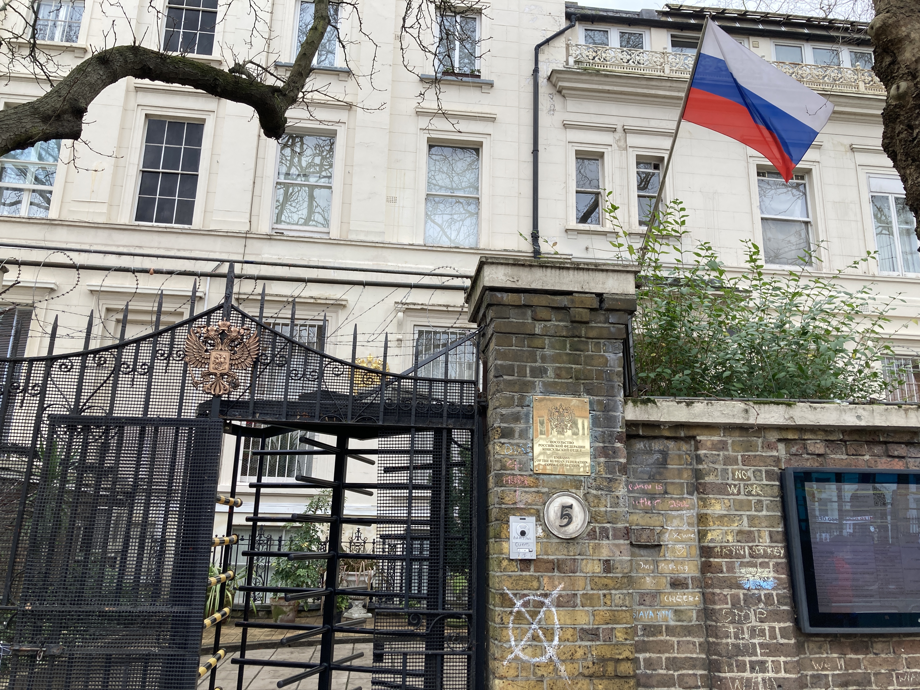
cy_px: 345
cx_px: 460
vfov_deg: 49.7
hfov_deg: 63.4
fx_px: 744
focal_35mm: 28
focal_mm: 3.99
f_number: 1.8
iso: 20
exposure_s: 1/307
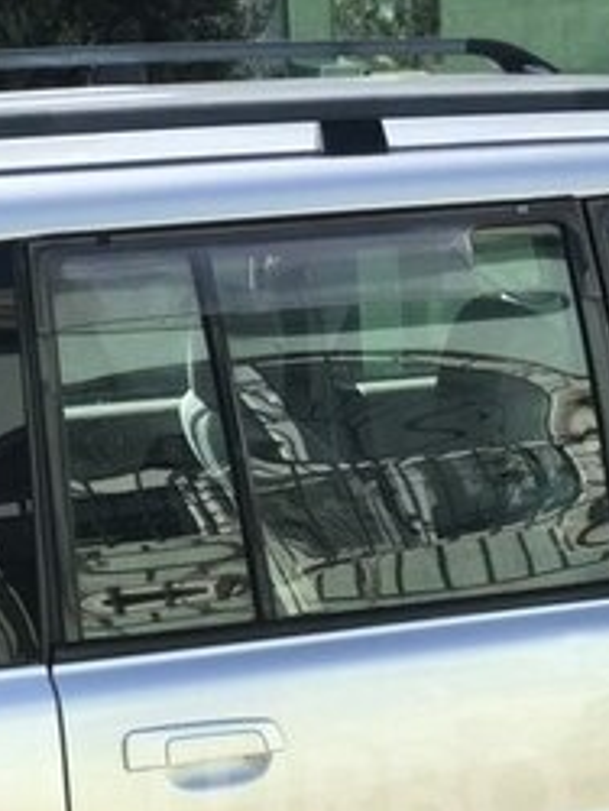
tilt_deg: -19.3
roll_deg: +2.9
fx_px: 2646
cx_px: 457
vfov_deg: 17.0
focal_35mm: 113
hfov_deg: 13.1
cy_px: 795
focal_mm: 6.6
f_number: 2.8
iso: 20
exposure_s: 1/361
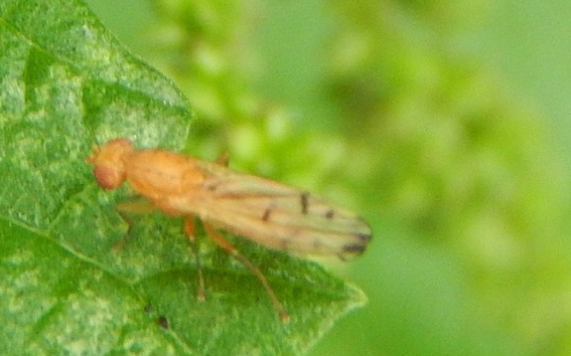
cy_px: 183
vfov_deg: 6.3
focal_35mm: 209
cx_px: 225
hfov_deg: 10.0
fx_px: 3251
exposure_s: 1/30
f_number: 4.8
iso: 280
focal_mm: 23.4
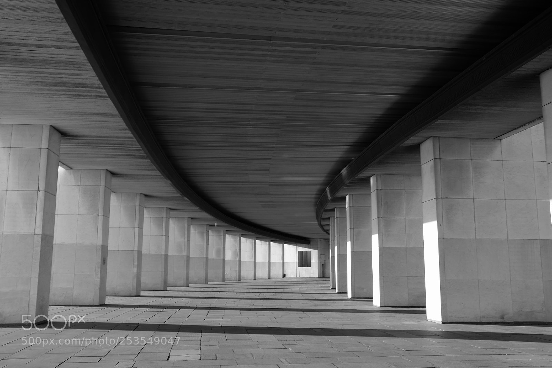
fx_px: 537
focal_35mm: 35
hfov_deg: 54.4
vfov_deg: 37.8
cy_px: 184
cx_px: 276
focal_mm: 23
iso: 200
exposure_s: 1/30
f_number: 14
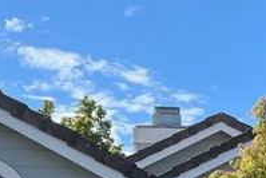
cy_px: 450
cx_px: 167
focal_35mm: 139
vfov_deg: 8.8
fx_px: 1028
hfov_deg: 14.7
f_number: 1.6
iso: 50
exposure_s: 1/1802
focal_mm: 5.1
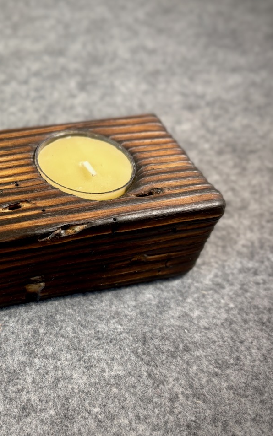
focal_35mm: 37
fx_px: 440
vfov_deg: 52.7
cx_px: 5
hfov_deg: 32.0
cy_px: 217
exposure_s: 1/60
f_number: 1.6
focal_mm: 5.96
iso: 125
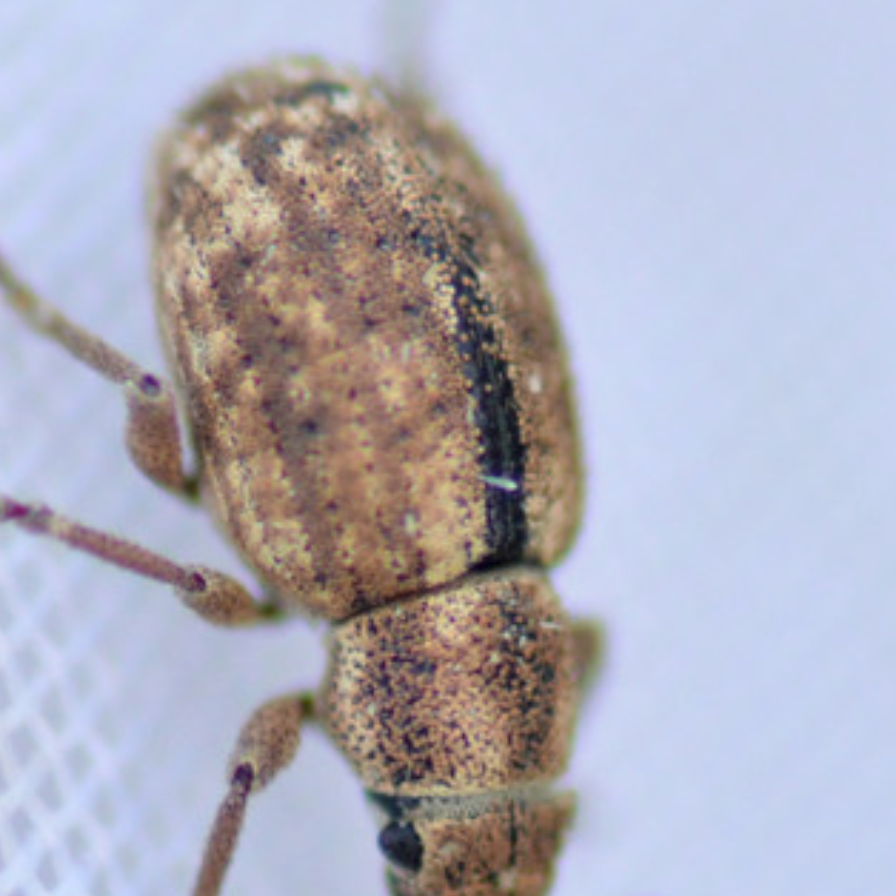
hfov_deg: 6.7
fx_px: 7614
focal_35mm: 260
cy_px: 591
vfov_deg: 6.7
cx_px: 391
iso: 800
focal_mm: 100
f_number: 7.1
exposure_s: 1/500
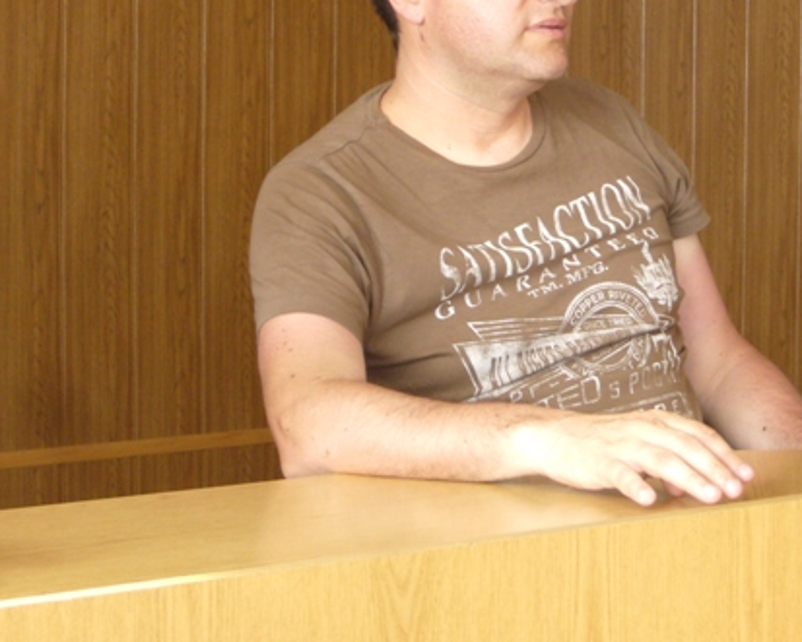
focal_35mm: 127
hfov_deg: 15.1
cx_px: 594
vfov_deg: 12.2
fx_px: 3017
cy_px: 254
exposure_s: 1/30
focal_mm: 13.9
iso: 200
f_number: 4.4
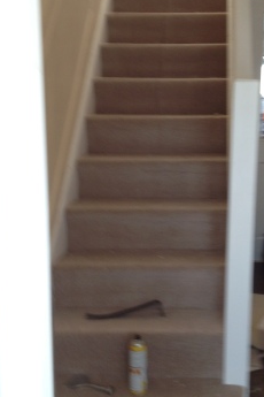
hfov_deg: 24.8
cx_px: 192
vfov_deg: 36.9
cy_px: 194
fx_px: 594
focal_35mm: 54
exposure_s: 1/40
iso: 64
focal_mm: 4.28
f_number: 2.4
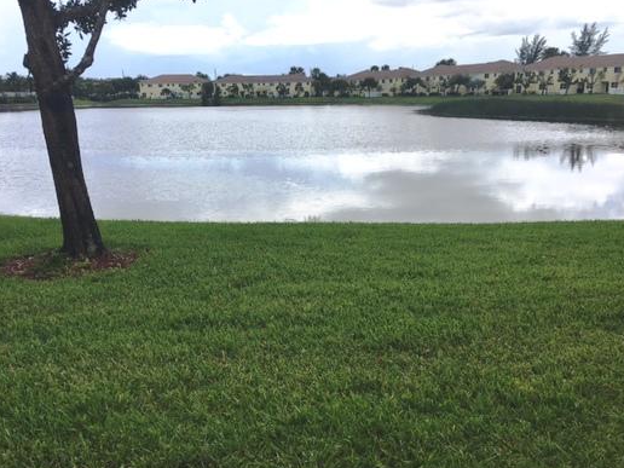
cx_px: 305
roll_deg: +1.4
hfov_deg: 51.3
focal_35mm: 36
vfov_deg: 39.6
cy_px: 267
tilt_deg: -14.3
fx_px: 649
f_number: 2.2
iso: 25
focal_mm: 4.15
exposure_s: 1/1183
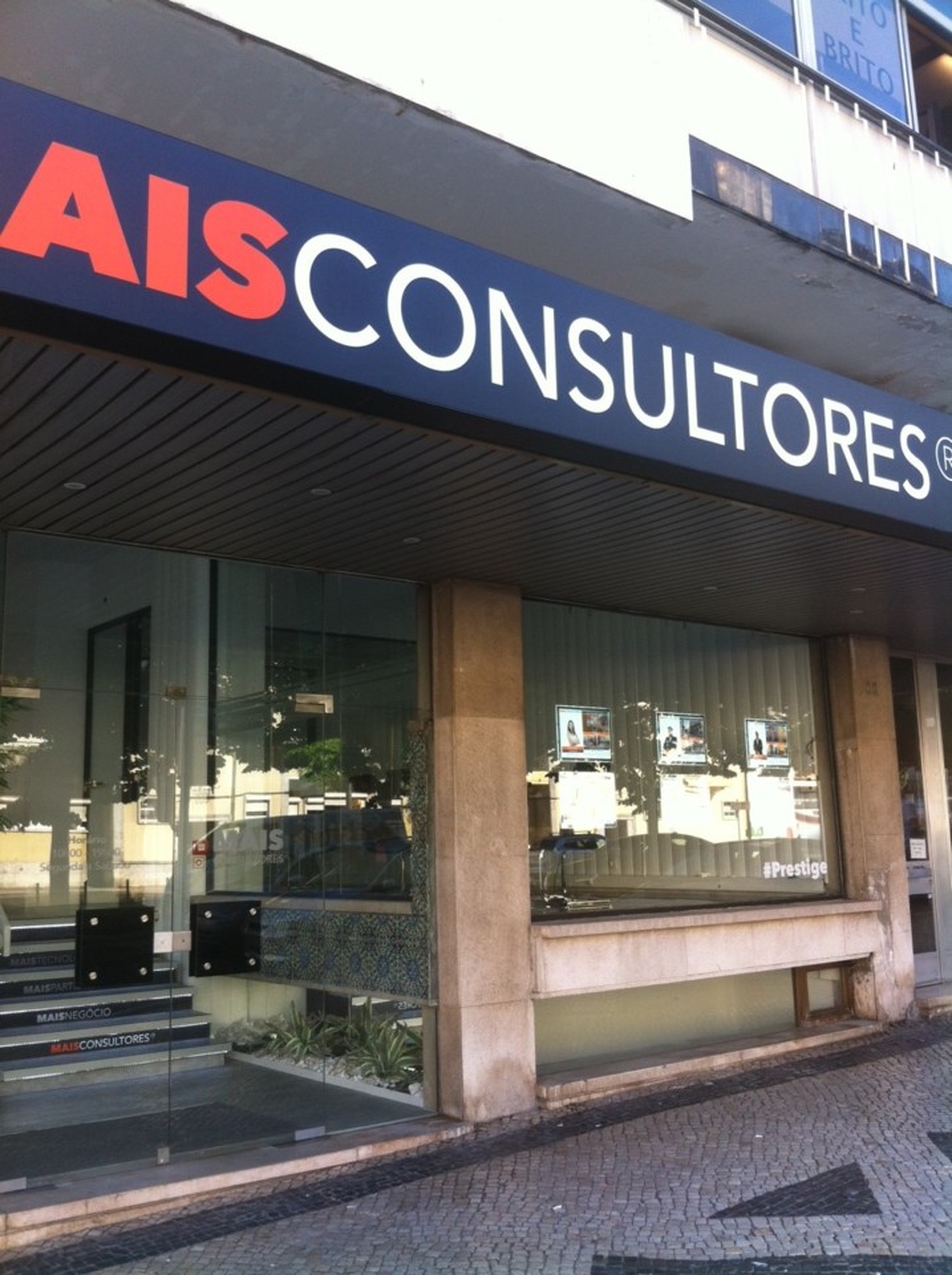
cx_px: 476
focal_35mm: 35
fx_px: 1287
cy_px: 638
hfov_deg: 40.6
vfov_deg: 52.7
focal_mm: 3.85
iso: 80
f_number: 2.8
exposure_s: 1/127
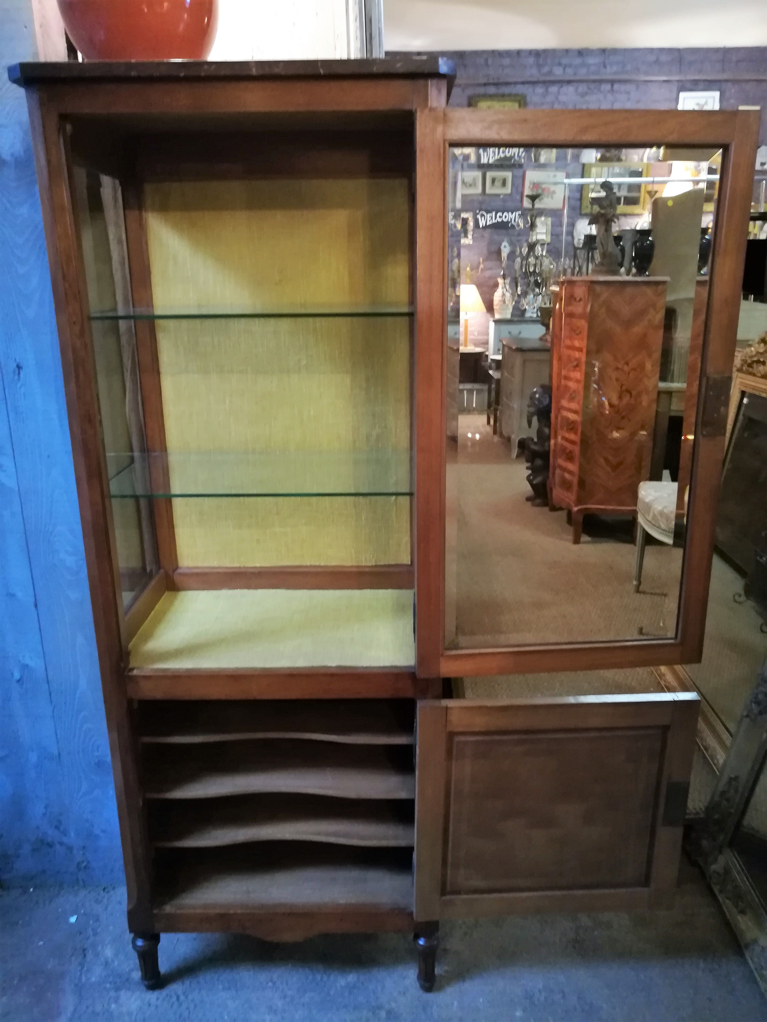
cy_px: 511
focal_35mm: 26
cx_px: 384
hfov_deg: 53.1
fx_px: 768
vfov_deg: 67.3
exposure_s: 1/14.3
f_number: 2.2
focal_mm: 3.83
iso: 500
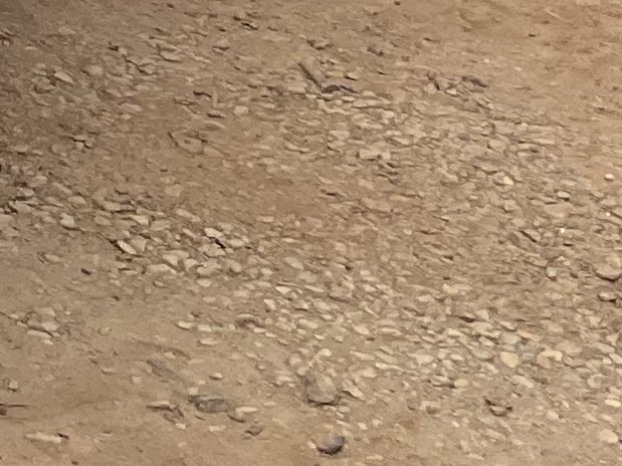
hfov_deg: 9.5
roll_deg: -6.3
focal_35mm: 189
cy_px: -452
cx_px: -796
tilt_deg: -16.1
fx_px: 3395
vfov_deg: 7.6
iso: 16
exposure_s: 1/1451
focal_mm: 3
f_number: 1.8
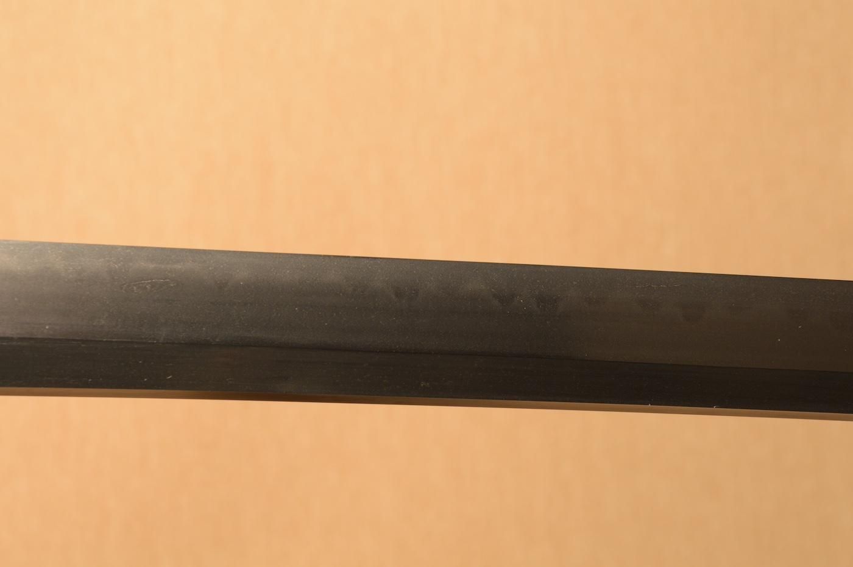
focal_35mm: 99
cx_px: 426
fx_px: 2344
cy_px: 284
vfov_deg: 13.8
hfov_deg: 20.6
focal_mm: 66
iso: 400
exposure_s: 1/2
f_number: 11
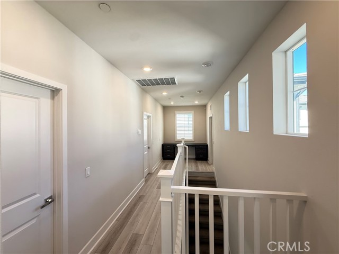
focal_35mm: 14
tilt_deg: +0.9
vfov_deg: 85.7
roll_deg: +0.8
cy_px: 127
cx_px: 170
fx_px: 137
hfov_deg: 102.1
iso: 320
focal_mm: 2.22
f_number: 2.2
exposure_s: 1/120
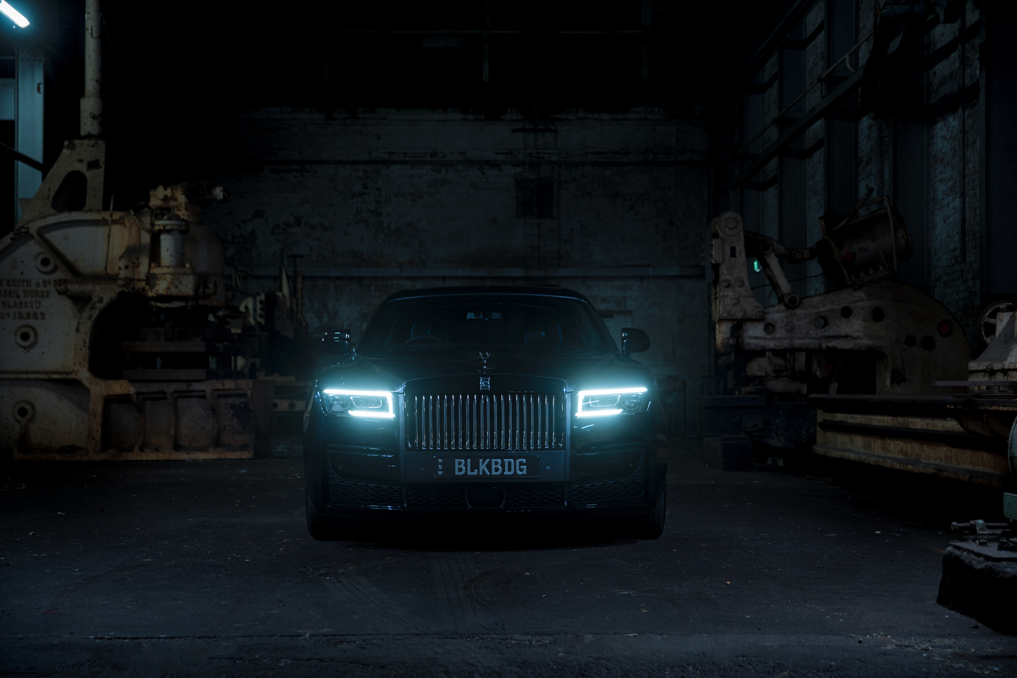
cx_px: 508
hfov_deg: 39.6
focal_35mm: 50
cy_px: 339
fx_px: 1412
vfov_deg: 27.0
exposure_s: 1/30
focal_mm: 50
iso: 500
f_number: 2.8
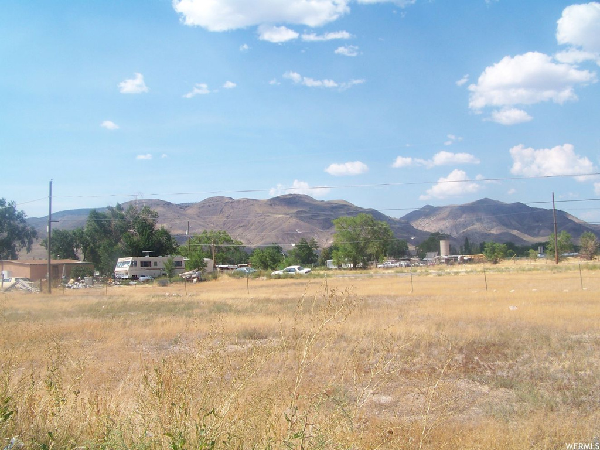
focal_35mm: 36
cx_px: 300
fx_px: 624
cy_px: 225
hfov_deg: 51.4
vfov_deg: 39.7
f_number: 8
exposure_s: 1/125
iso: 64
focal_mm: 5.85
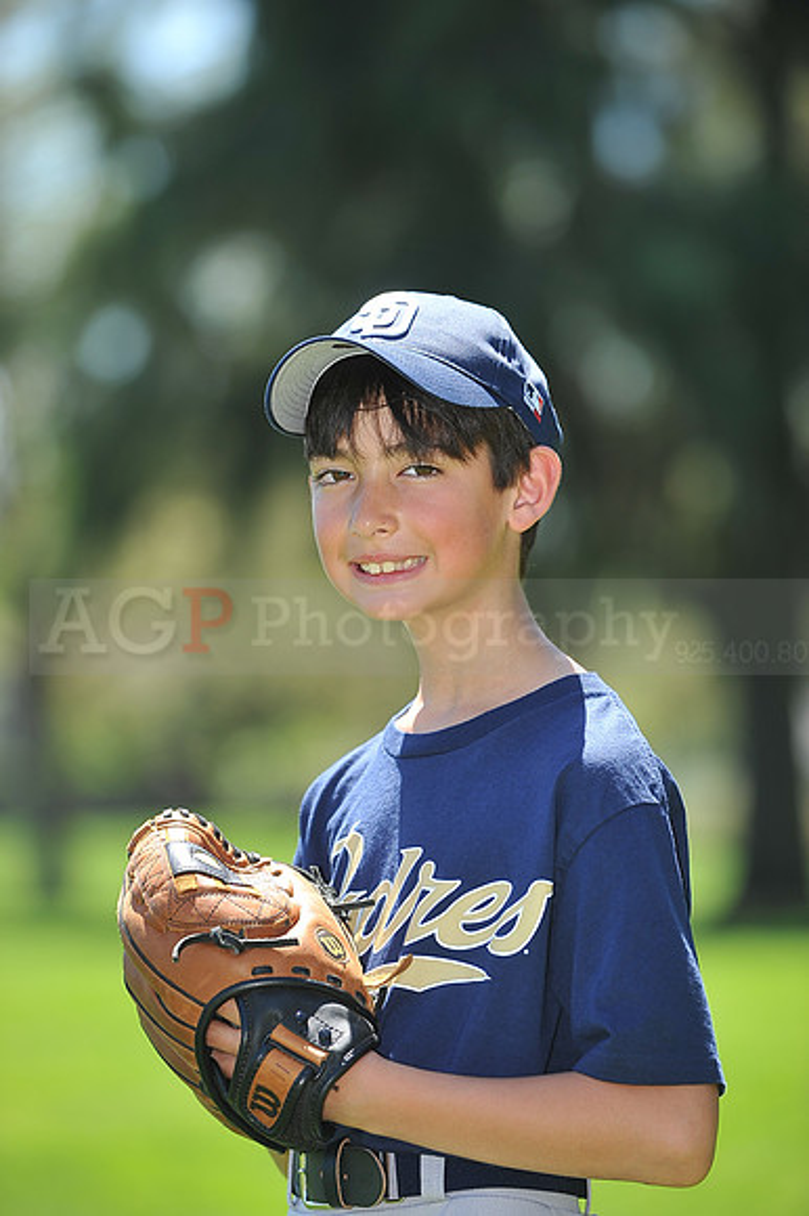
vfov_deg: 10.3
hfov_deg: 6.9
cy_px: 608
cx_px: 404
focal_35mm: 200
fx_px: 6749
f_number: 4.5
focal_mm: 200
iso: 200
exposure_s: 1/500
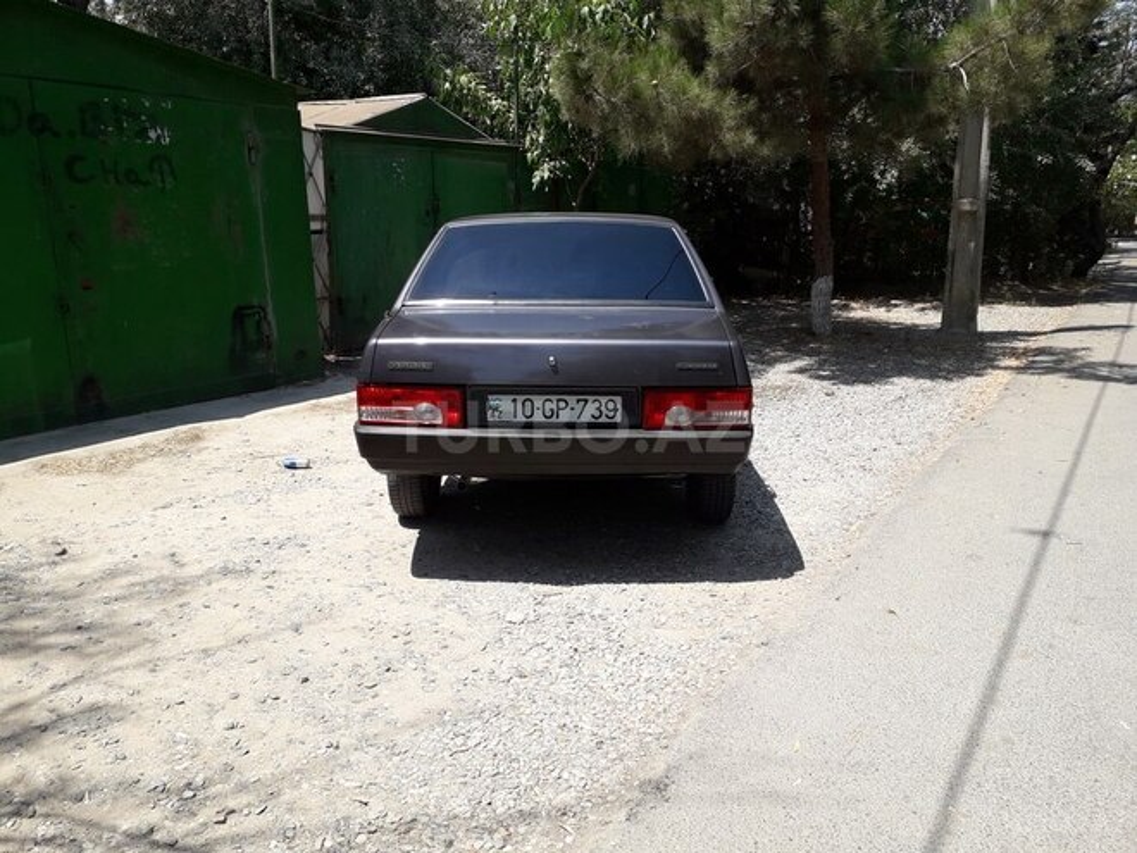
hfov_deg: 65.3
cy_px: 426
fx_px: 887
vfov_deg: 51.4
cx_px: 568
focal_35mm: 27
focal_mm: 3.6
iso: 40
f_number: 1.9
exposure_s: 1/1035
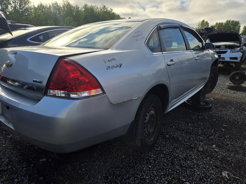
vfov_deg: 56.8
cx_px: 120
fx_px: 171
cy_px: 93
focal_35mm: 24
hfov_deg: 71.6
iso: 25
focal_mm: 5.4
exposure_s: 1/1170
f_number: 1.8
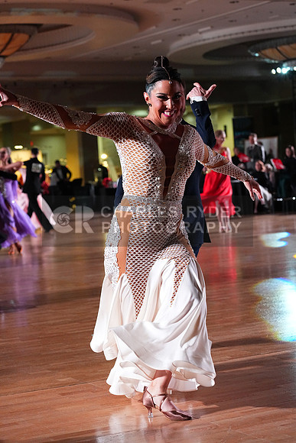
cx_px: 148
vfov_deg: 24.5
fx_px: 1023
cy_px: 222
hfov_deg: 16.5
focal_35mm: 83
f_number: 5
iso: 6400
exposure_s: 1/400
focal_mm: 83
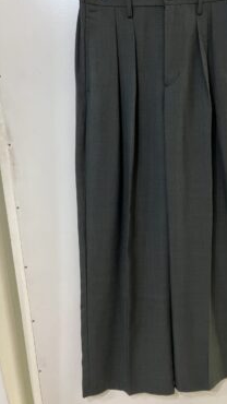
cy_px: 188
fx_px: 353
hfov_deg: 35.1
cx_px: 162
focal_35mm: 33
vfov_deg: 59.4
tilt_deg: -19.0
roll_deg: +1.2
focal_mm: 3.99
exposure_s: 1/50
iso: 250
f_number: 1.8
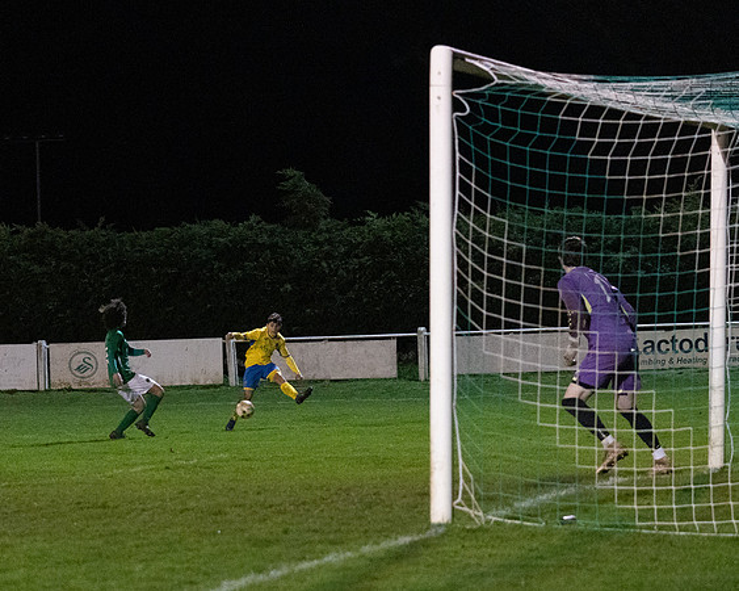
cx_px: 254
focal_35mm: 160
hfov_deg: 12.1
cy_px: 387
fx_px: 3496
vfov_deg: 9.7
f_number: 2.8
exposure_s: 1/640
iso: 5000
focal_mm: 70
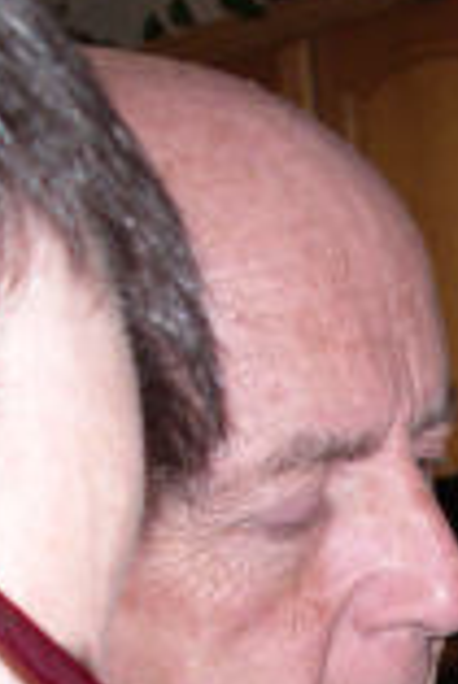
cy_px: 1022
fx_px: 2856
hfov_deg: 8.9
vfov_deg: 13.0
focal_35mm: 150
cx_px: 761
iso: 200
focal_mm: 7.8
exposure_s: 1/40
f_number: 2.8
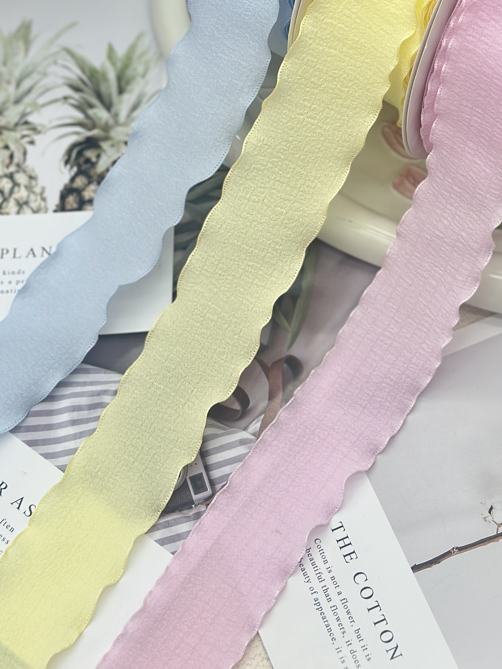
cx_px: 334
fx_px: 1508
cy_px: 175
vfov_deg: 24.8
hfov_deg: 18.8
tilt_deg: -58.0
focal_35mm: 78
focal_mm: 6.86
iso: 80
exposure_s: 1/214
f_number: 1.78
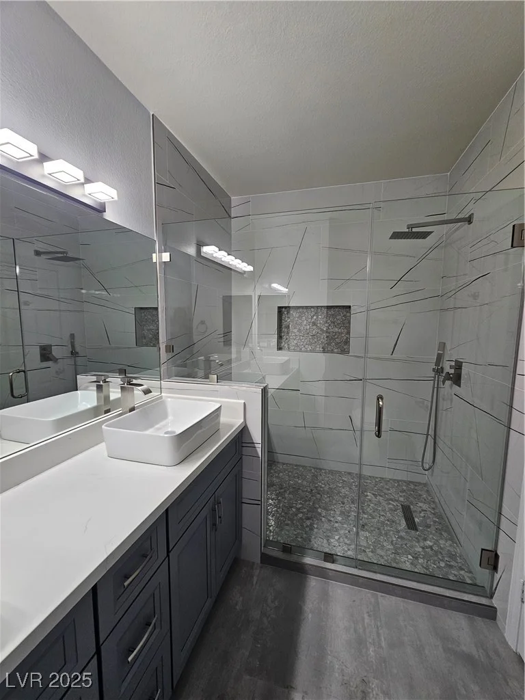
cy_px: 350
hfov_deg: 89.9
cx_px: 262
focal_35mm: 13
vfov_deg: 106.2
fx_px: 263
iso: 125
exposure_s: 1/60
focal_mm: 2.2
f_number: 2.2
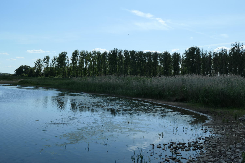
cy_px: 82
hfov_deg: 50.7
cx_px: 122
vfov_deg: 35.1
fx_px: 259
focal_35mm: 38
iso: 200
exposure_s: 1/800
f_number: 7.1
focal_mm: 14
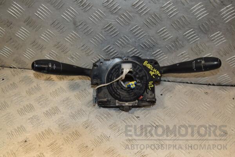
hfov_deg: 51.3
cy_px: 78
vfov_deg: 35.5
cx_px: 118
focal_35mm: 38
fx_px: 245
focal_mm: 25
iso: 800
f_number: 7.1
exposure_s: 1/200
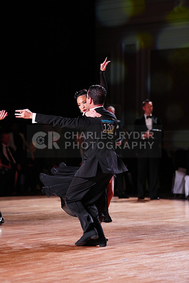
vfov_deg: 18.1
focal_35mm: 113
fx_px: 889
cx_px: 94
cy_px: 142
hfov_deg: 12.1
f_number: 2.8
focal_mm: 113
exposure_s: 1/400
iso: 2000
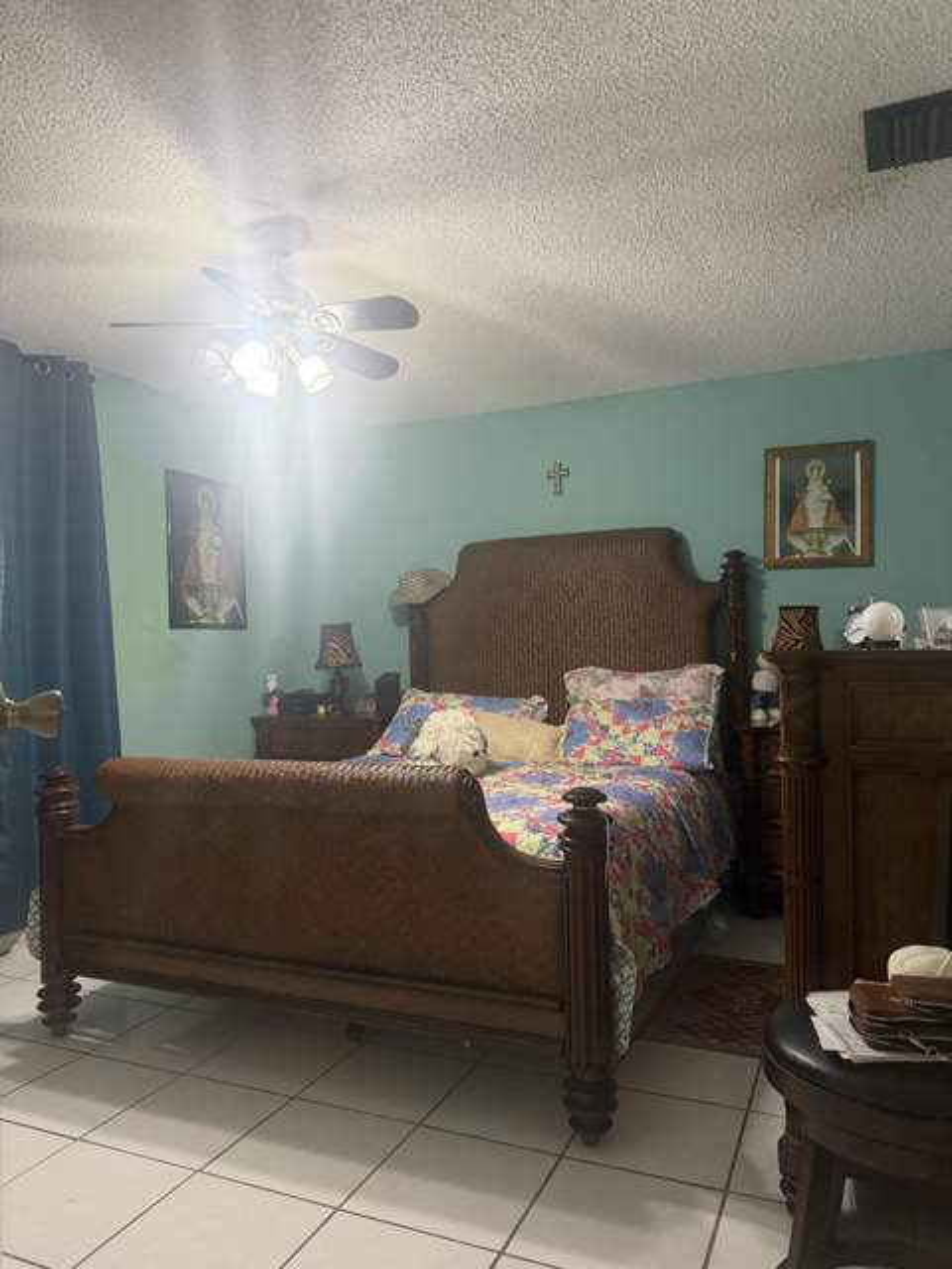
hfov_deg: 56.8
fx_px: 880
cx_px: 476
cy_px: 634
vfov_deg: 71.6
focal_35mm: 24
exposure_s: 1/60
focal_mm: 6.76
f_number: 1.78
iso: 500
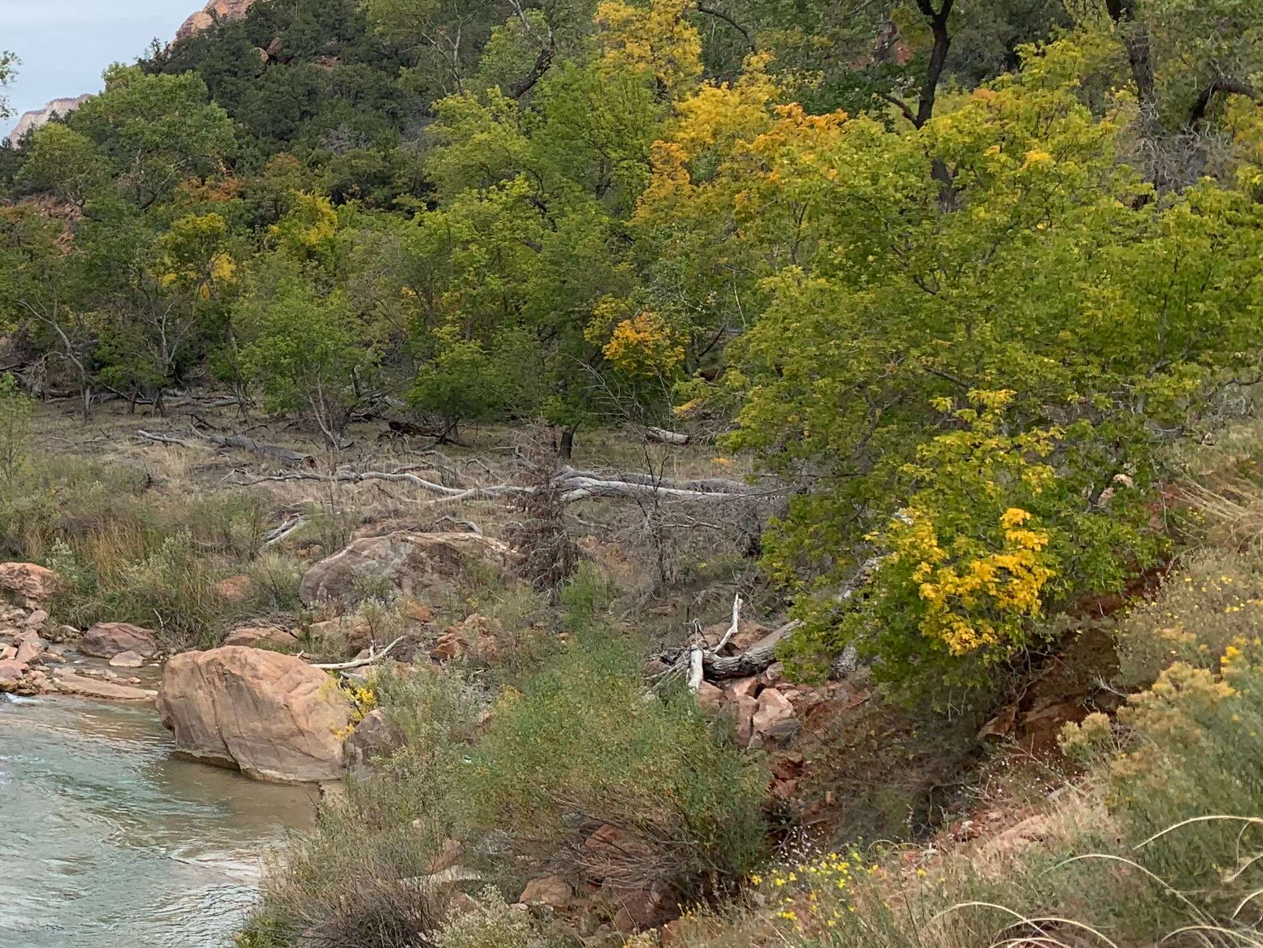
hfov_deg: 32.6
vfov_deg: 27.0
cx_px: -7
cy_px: 381
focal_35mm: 54
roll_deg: -2.7
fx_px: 1970
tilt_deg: -0.2
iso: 25
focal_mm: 4.25
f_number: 1.8
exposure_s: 1/1250
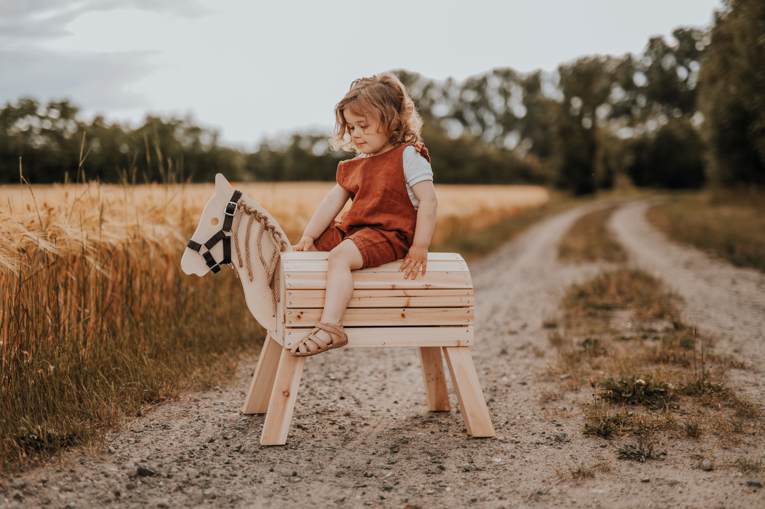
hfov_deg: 39.6
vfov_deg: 27.0
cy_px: 254
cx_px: 382
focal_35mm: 50
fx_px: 1062
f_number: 1.4
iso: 100
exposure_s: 1/800
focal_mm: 50
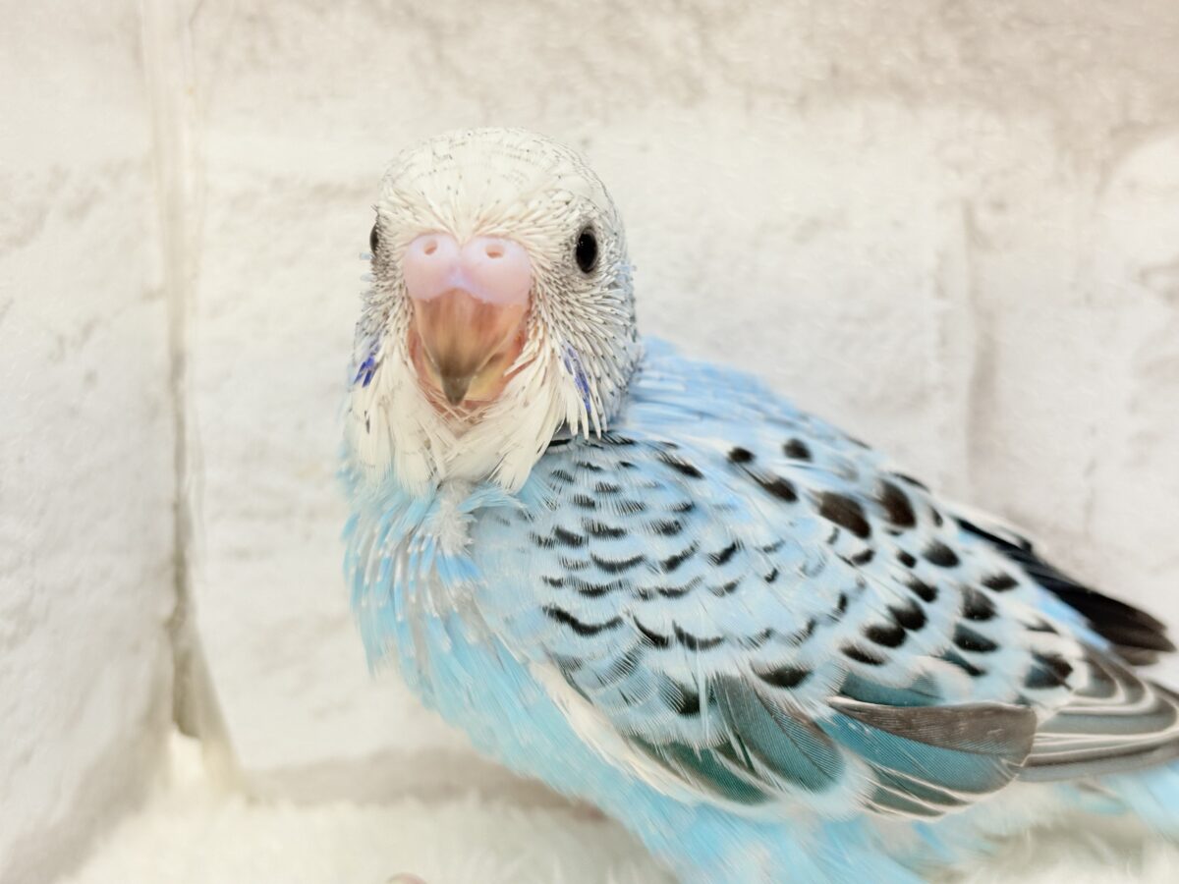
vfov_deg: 28.0
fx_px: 1771
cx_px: 590
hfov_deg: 36.8
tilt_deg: -7.1
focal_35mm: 52
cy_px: 442
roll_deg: +3.2
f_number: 1.6
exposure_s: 1/50
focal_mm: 5.96
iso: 50
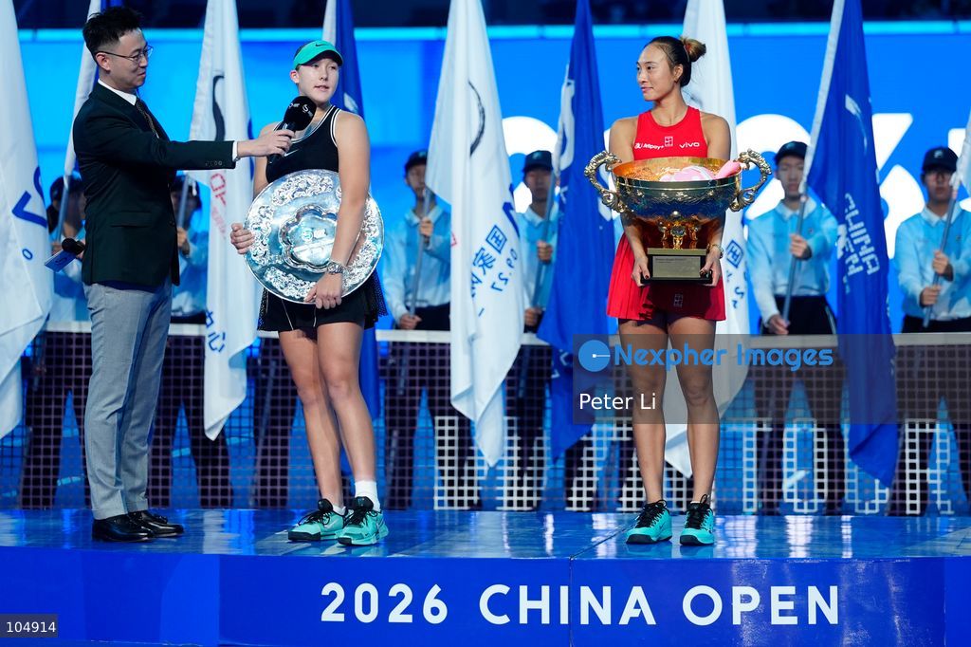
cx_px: 486
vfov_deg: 11.1
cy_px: 324
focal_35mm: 123
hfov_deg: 16.7
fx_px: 3316
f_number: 2
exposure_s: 1/640
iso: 1250
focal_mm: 123
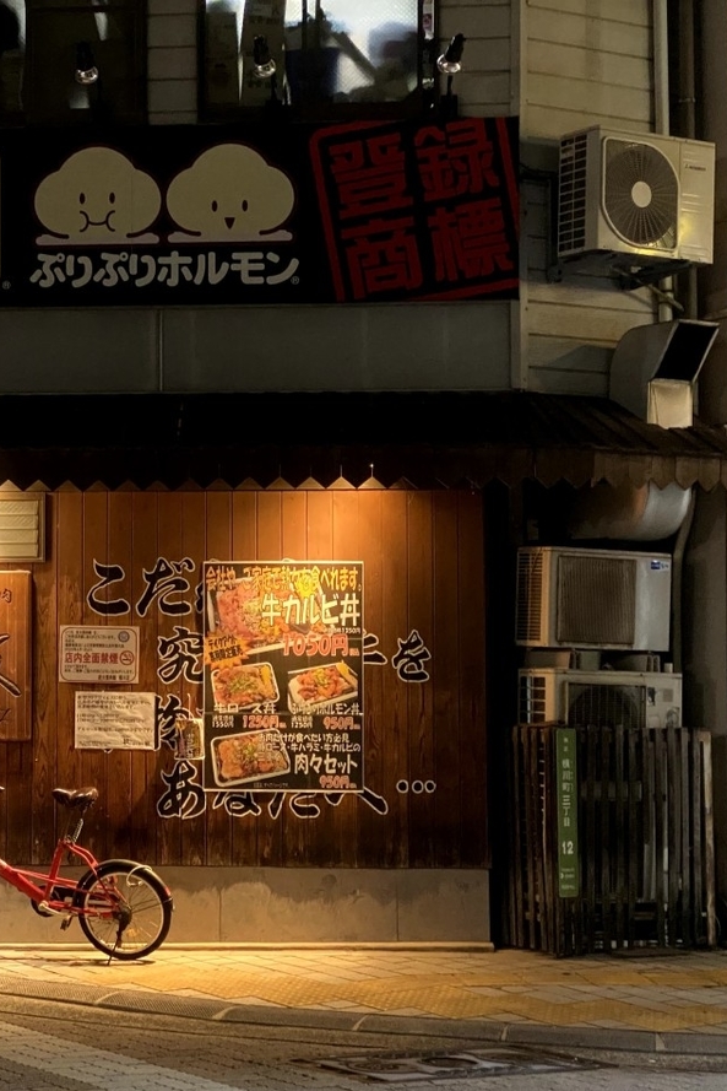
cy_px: 551
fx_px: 2210
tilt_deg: +3.5
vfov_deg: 27.7
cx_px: 134
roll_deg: -0.9
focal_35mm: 73
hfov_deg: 18.5
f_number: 2
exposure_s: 1/30
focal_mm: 6
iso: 1000
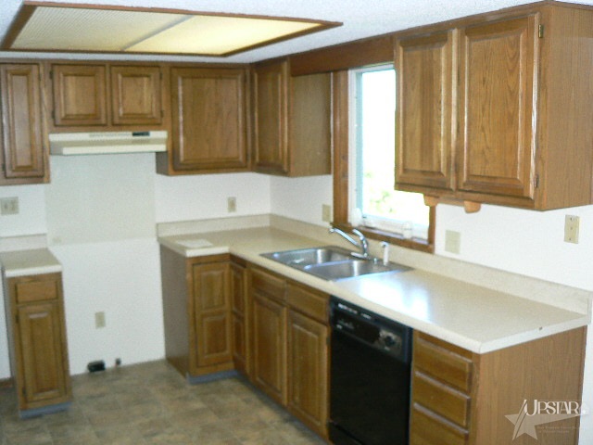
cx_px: 296
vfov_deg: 39.7
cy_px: 222
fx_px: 617
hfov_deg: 51.4
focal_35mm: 36
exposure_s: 1/30
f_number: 2.8
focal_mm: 6
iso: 160
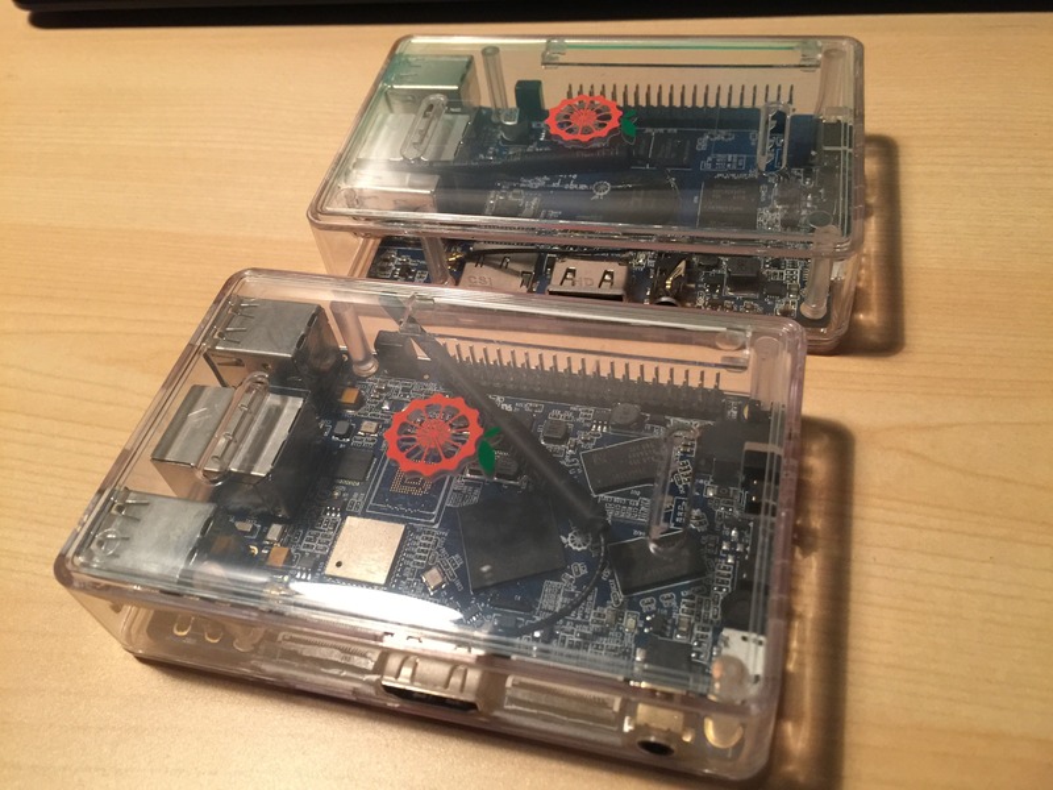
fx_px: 882
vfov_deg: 48.2
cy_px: 395
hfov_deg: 61.7
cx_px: 526
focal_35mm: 29
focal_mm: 4.15
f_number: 2.2
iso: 125
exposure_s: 1/17
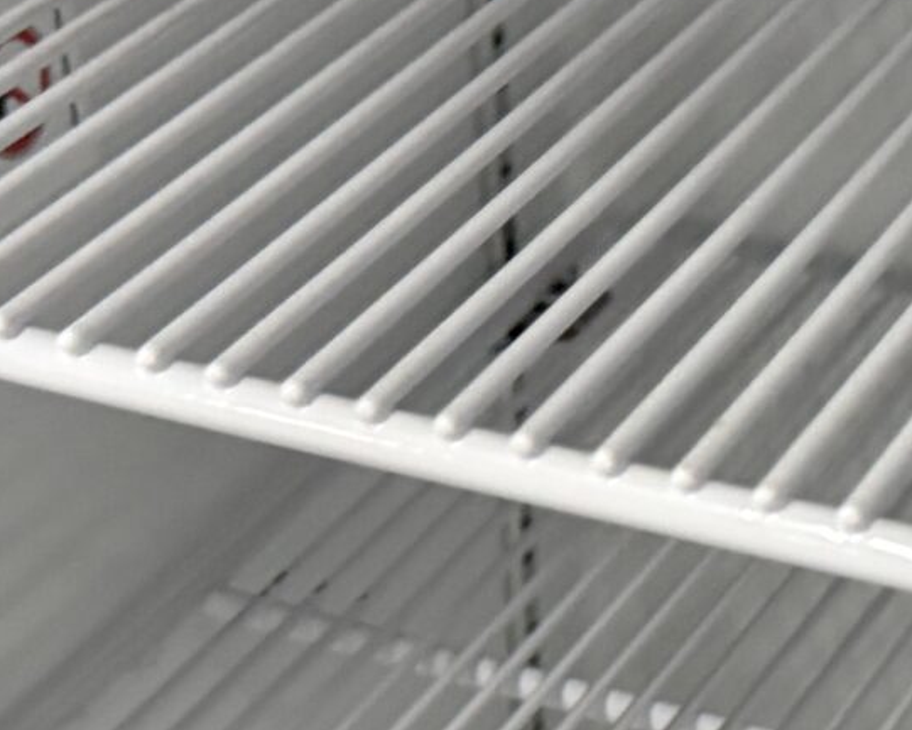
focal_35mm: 111
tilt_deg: -34.0
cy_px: 705
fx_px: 2996
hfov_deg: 17.1
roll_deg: -0.2
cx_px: 779
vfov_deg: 13.7
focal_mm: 6.76
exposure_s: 1/50
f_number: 1.78
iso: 640
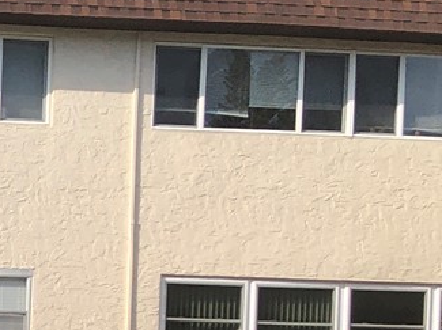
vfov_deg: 10.1
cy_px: 599
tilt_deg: -2.7
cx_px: -623
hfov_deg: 11.7
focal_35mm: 138
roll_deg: -1.8
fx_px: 1760
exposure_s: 1/1656
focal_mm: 3.99
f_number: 1.8
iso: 20
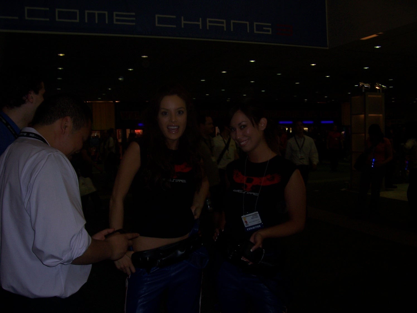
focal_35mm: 34
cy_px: 156
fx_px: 410
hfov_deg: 54.0
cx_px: 208
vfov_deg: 41.8
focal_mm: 5.6
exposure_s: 1/60
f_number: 2.7
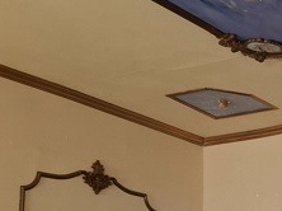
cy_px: 243
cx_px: 387
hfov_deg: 21.0
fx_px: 675
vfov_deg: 17.1
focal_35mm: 83
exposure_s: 1/33
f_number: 1.8
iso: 320
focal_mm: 5.54
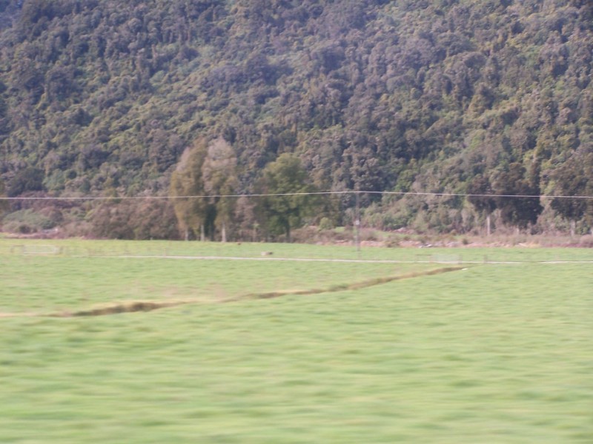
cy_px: 222
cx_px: 296
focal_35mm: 105
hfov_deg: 18.7
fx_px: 1799
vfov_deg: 14.1
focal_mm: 17.5
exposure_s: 1/60
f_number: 3.2
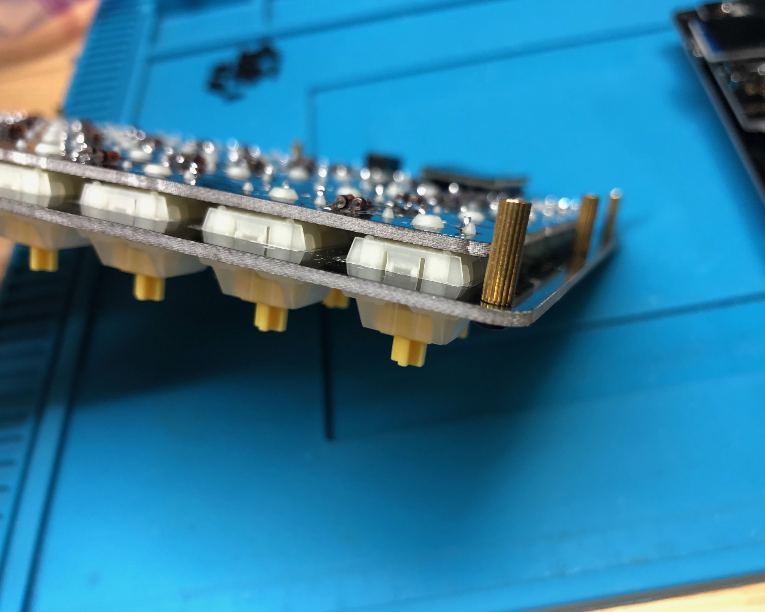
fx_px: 679
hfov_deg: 58.7
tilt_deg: -47.5
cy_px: 302
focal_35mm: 30
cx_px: 404
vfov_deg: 48.5
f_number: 1.8
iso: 32
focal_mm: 4
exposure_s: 1/30
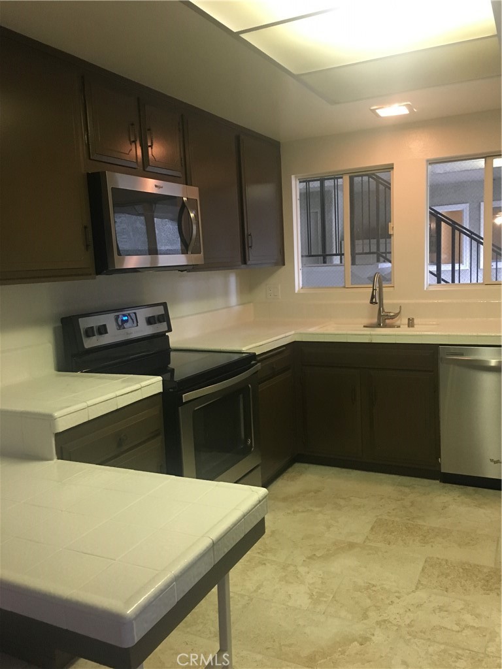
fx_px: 561
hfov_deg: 48.2
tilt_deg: -7.2
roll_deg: +2.3
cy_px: 334
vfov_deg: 61.7
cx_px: 251
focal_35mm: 29
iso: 200
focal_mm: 4.15
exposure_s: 1/30
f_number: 2.2
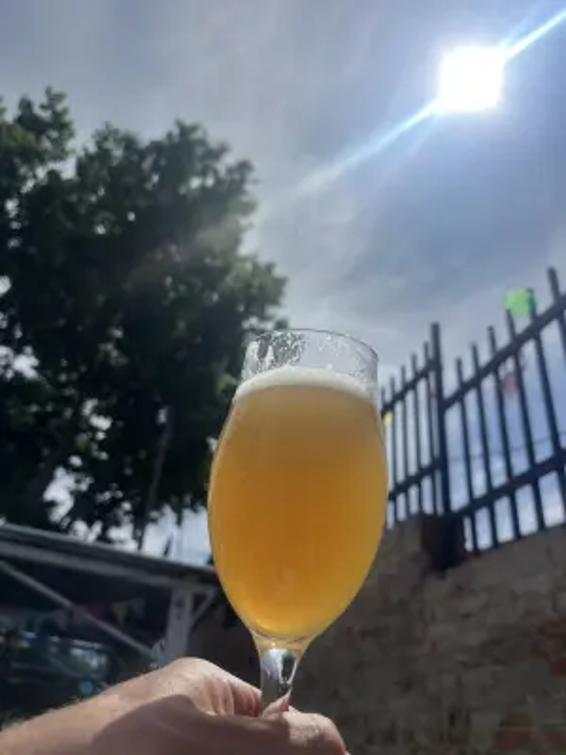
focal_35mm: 26
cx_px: 283
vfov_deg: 67.3
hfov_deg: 53.1
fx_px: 567
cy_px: 378
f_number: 1.6
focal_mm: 5.1
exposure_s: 1/15152
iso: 50
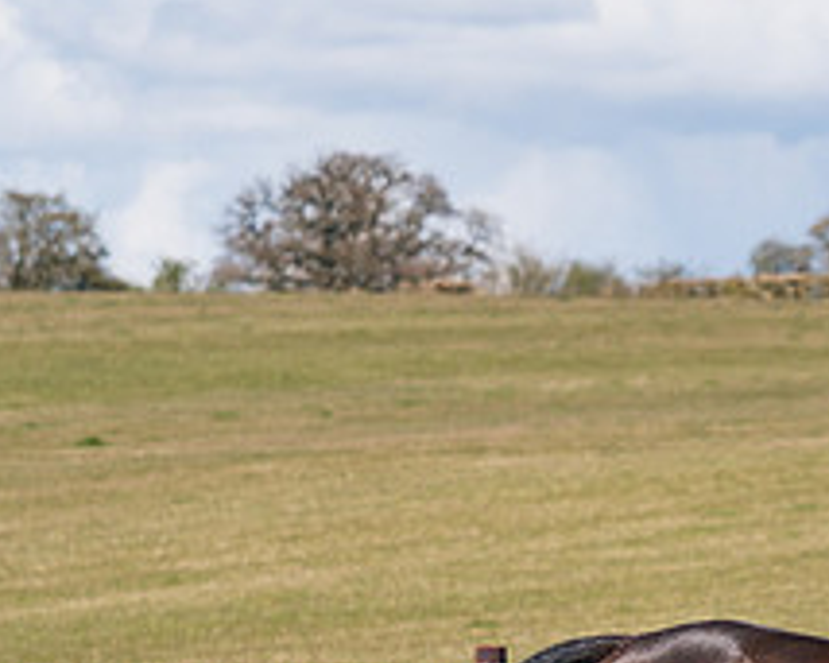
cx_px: 1011
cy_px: 724
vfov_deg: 4.8
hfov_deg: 6.0
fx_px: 7897
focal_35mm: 322
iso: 200
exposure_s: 1/2000
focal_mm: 90
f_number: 4
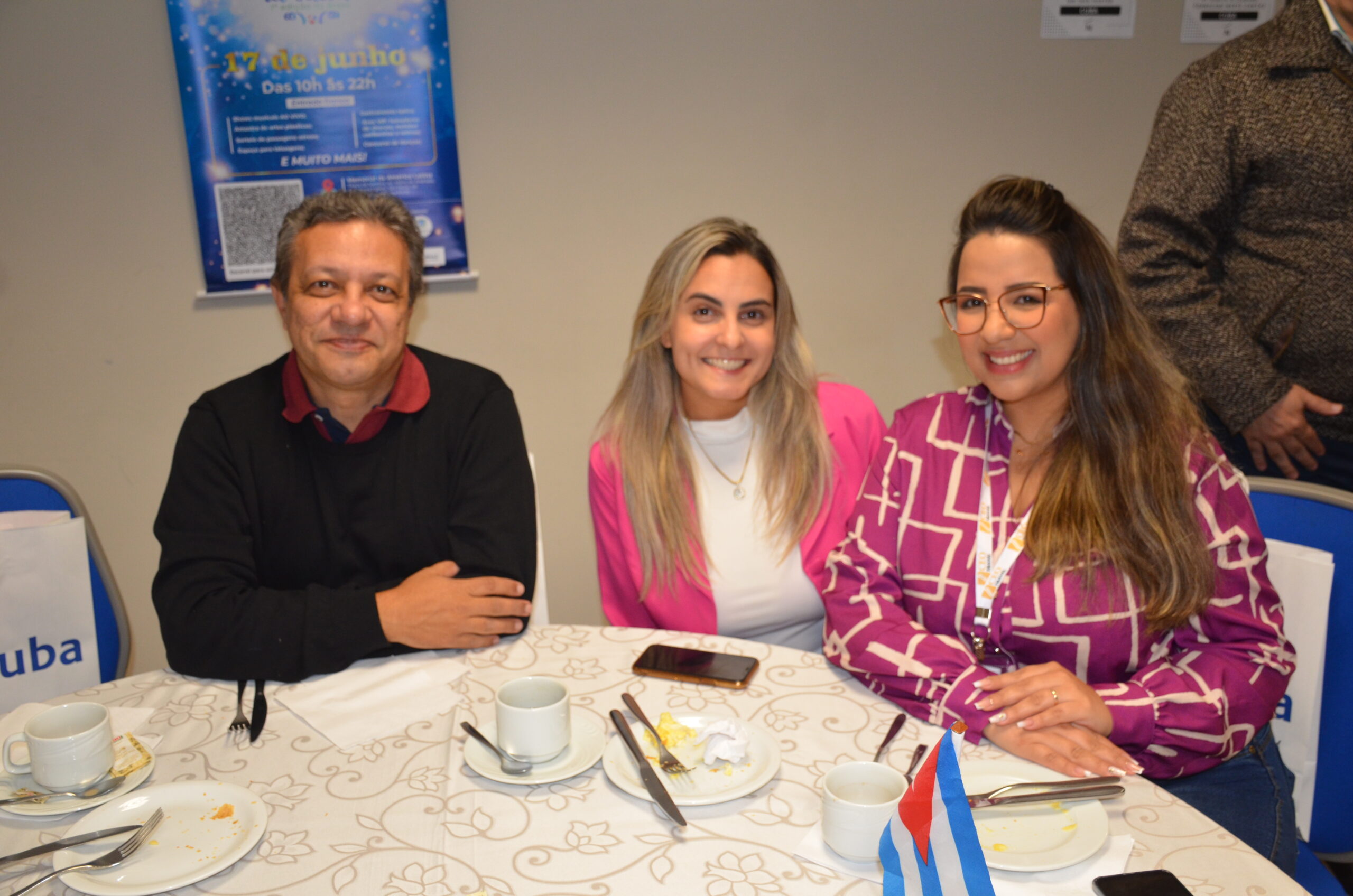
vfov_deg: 38.2
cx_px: 676
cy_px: 448
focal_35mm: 34
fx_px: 1294
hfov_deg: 55.2
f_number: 3.8
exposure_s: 1/60
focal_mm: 23
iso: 720
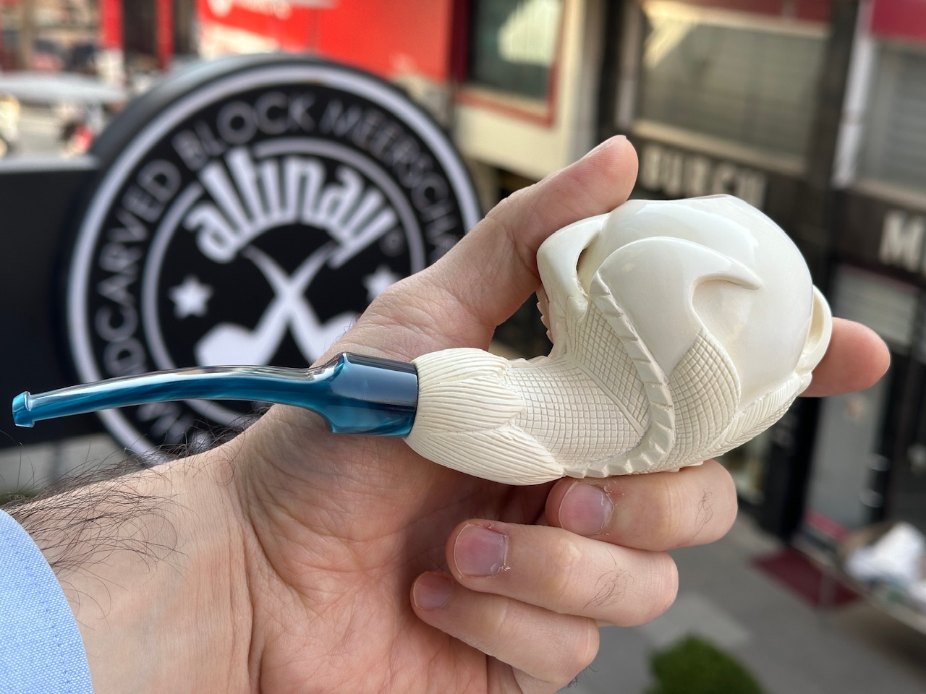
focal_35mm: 48
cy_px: 347
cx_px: 463
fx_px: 1284
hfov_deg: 39.7
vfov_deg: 30.3
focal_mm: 6.86
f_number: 1.78
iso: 64
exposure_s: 1/519
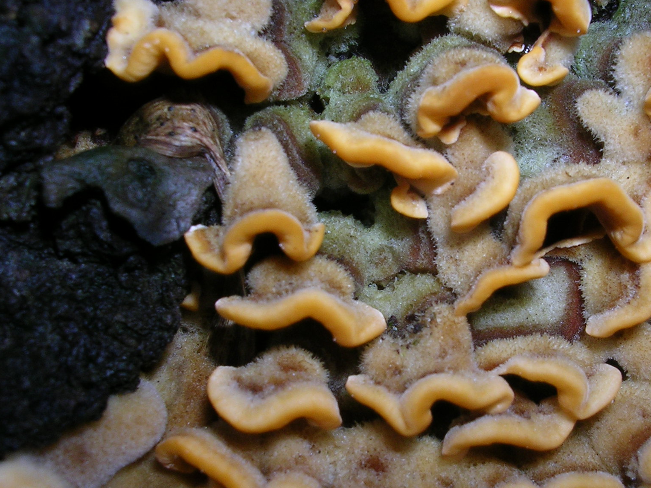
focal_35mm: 51
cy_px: 260
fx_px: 959
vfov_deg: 28.5
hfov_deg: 37.1
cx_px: 428
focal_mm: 5.8
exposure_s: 1/60.1
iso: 50
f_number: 5.6
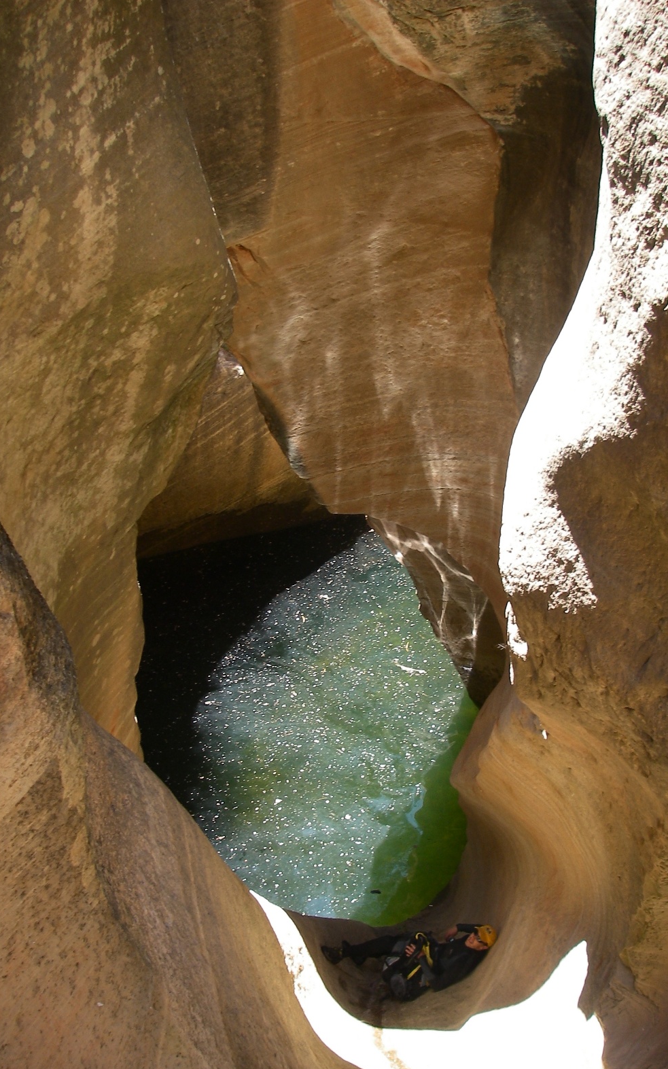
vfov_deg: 48.2
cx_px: 357
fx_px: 1194
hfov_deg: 31.2
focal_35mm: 41
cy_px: 543
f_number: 3.3
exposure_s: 1/80
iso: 64
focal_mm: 6.3
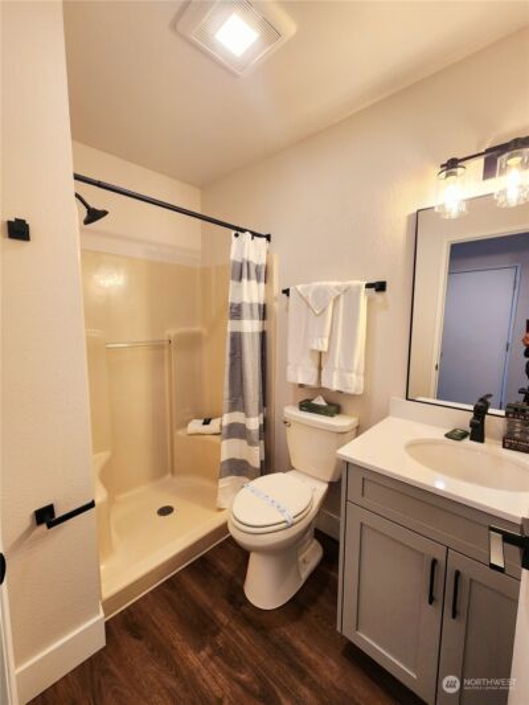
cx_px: 264
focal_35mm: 13
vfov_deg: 106.2
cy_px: 352
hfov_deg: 89.9
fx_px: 265
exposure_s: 1/60.2
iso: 100
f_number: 2.2
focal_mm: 2.2
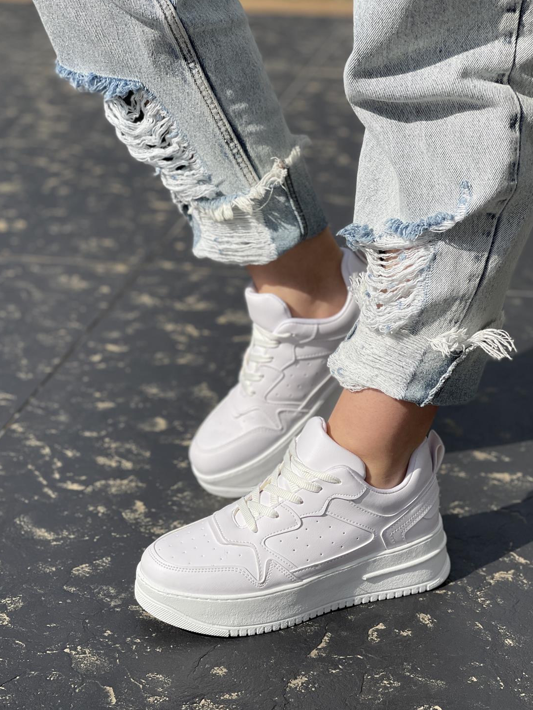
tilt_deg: -22.9
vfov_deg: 27.4
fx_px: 1457
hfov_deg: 20.7
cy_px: 374
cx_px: 286
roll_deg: -1.3
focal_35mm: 71
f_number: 2.2
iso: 32
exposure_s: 1/3125
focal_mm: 7.5
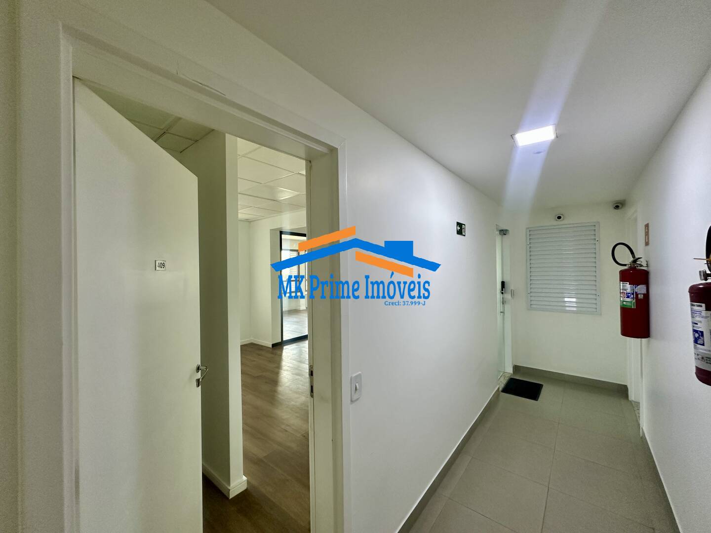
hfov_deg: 102.1
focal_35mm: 14
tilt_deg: -0.3
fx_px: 288
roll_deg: +0.3
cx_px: 356
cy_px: 266
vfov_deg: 85.7
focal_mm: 2.22
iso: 160
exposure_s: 1/60
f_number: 2.2
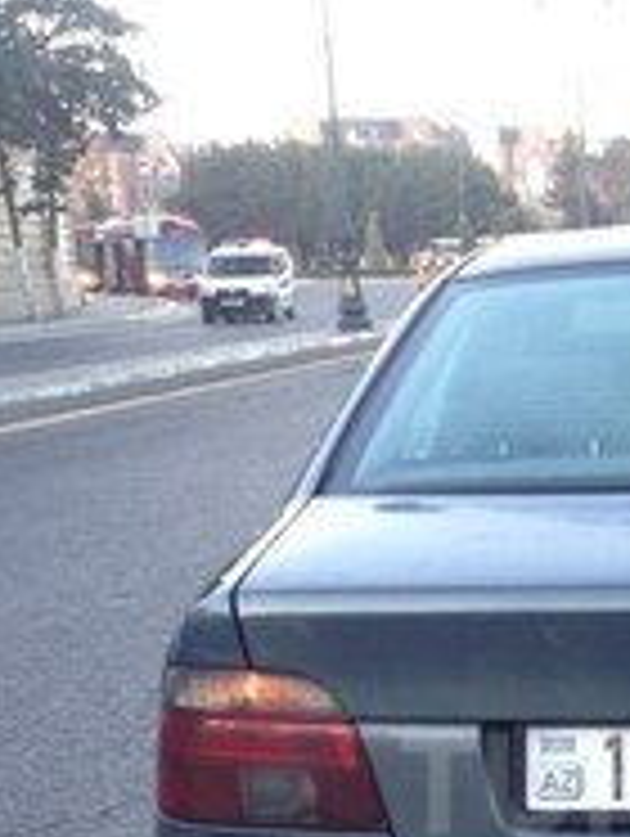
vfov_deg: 21.6
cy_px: 783
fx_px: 2131
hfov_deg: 16.2
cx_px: 747
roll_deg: +0.8
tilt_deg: -11.3
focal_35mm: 88
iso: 50
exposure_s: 1/30
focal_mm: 4.12
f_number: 2.4
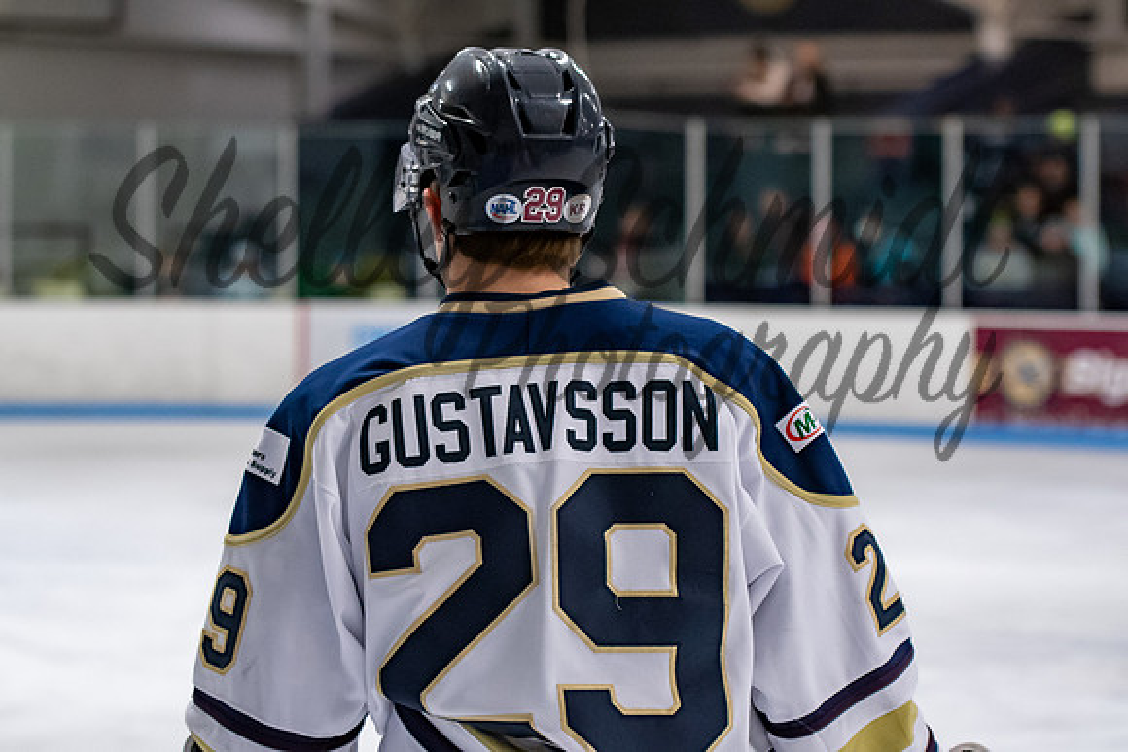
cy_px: 368
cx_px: 521
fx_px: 3834
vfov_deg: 11.2
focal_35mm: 122
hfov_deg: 16.7
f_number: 3.2
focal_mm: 70
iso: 2000
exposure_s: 1/800
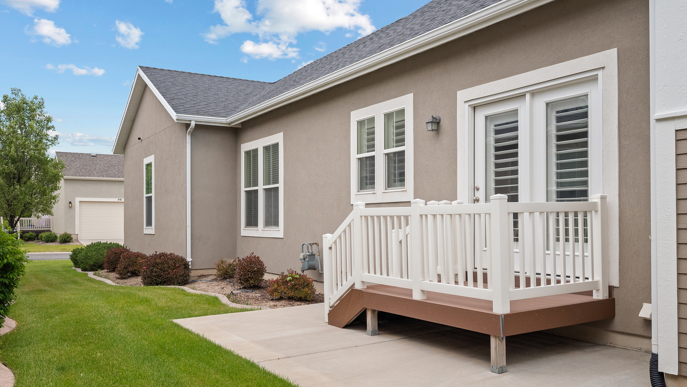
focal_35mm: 32
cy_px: 215
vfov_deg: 36.6
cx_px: 345
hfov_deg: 61.0
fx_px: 583
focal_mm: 30
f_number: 8
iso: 800
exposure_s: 1/320
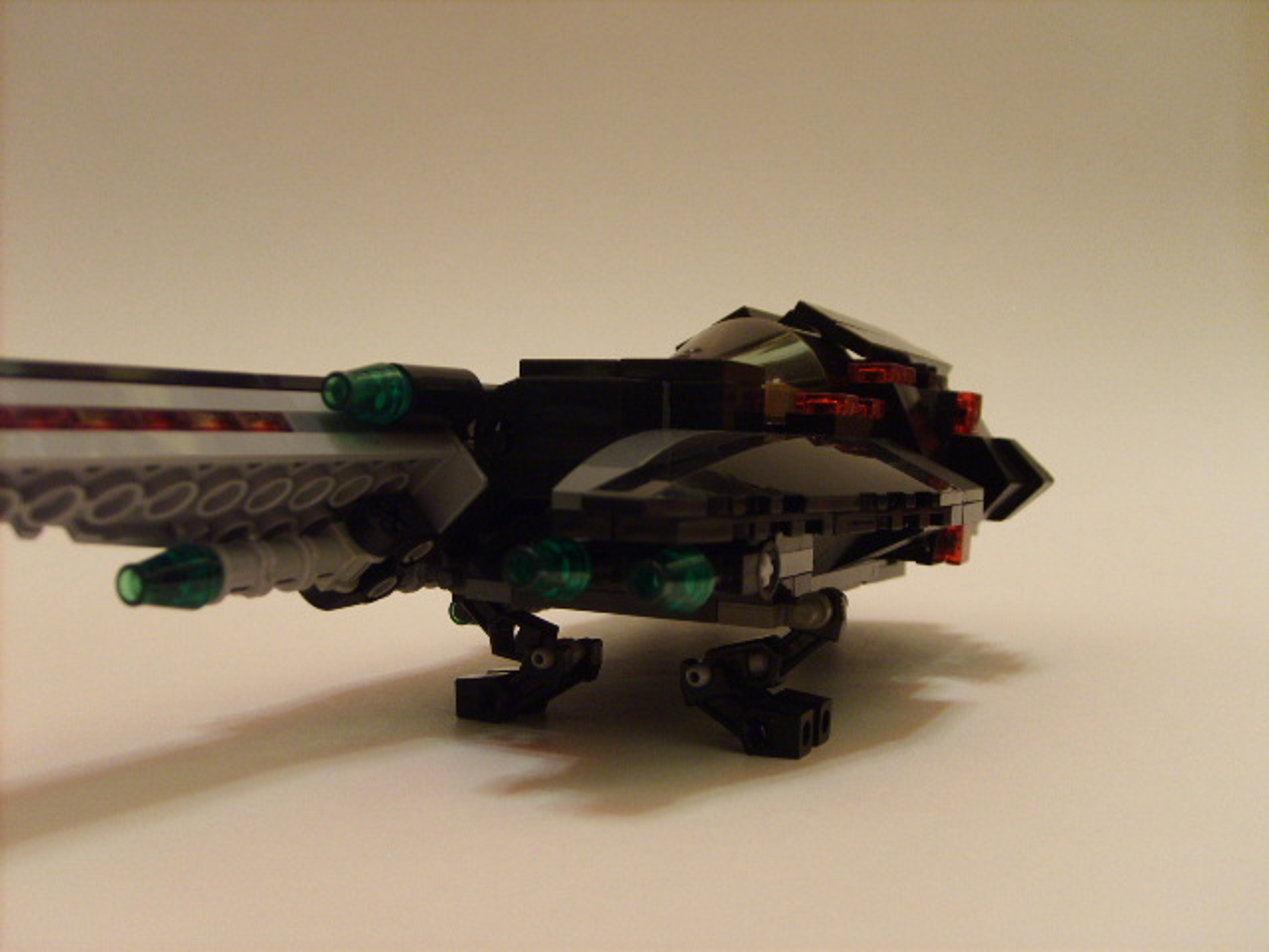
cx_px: 634
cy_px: 476
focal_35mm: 35
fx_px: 1283
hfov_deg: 52.6
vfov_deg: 40.7
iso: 140
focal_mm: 5.8
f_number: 2.8
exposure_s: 1/1.43
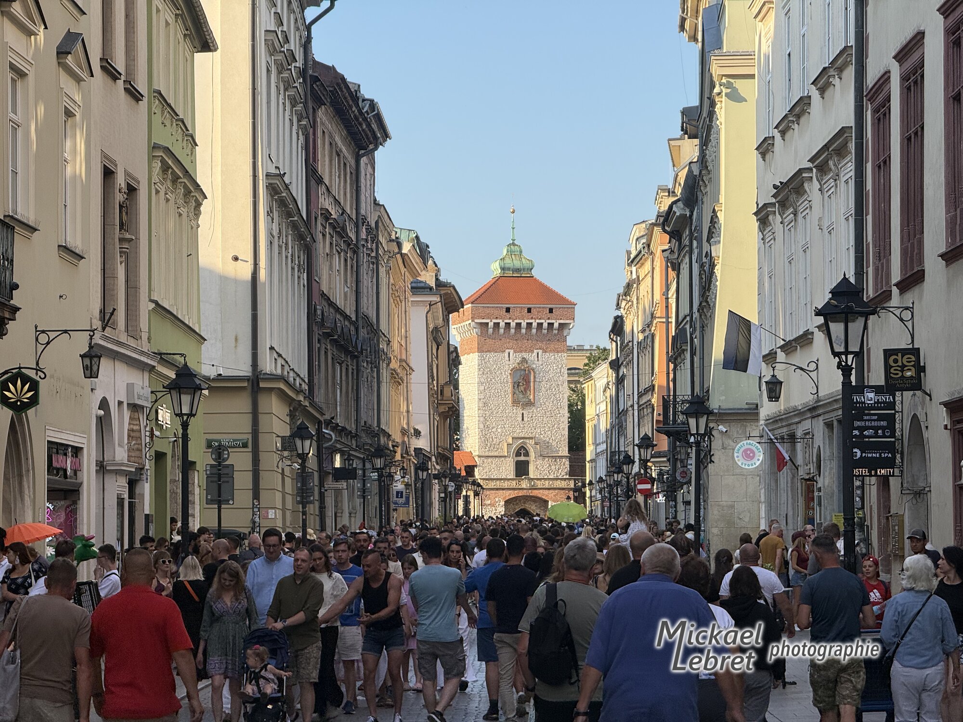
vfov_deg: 12.3
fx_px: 3338
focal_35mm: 120
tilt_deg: +3.2
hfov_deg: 16.4
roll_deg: -0.3
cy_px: 361
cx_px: 482
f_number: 2.8
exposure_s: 1/477
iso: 50
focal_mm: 15.66
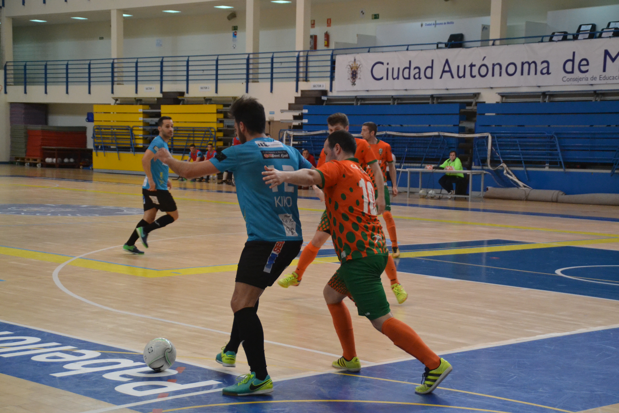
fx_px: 1238
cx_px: 310
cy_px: 206
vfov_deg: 18.9
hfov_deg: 28.1
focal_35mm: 72
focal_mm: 48
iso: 2500
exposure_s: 1/500
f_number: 4.8
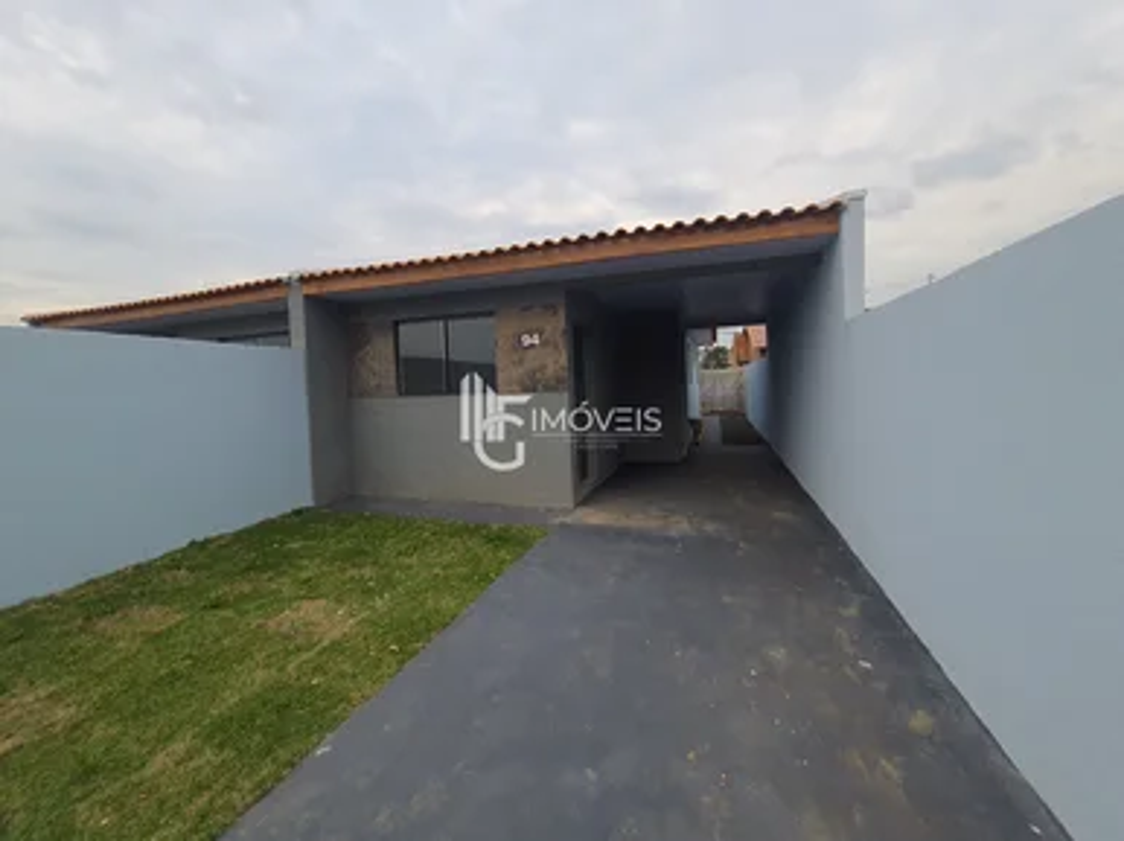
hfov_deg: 106.2
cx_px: 562
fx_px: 422
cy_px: 420
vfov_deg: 89.9
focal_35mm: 13
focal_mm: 1.74
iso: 64
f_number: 2.2
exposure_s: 1/120
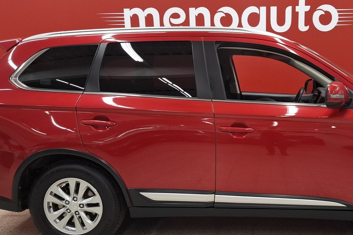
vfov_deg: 30.7
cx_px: 251
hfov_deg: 44.4
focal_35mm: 43
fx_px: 422
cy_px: 173
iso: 160
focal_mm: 5.54
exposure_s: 1/100
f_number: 1.8
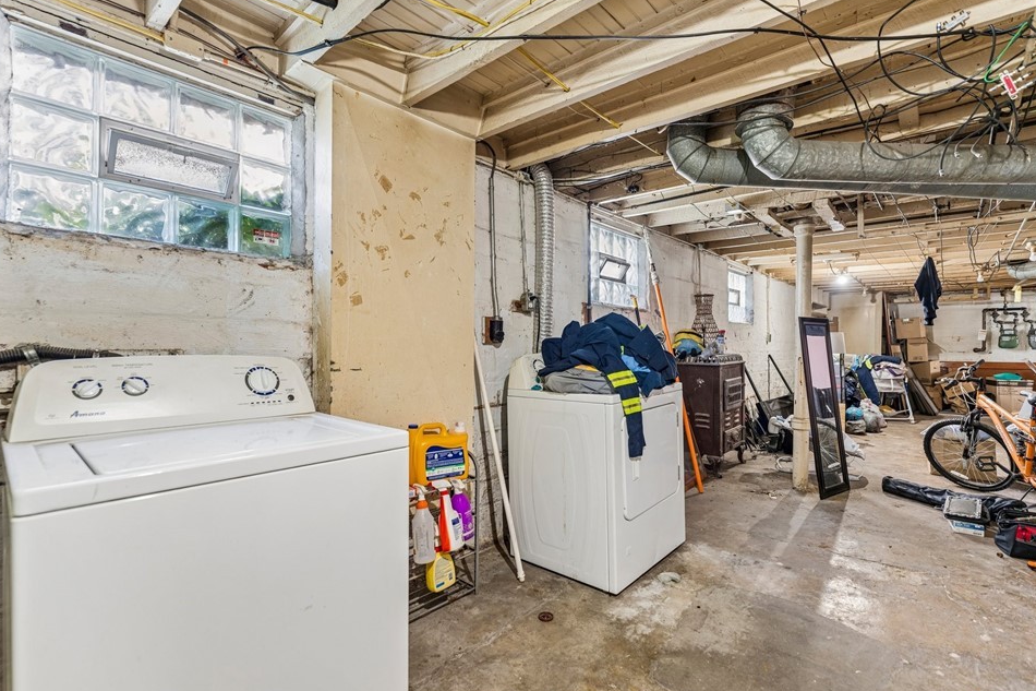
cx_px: 543
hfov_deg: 96.7
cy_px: 346
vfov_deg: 73.7
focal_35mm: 16
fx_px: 460
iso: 200
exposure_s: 1/10
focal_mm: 14
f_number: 2.8
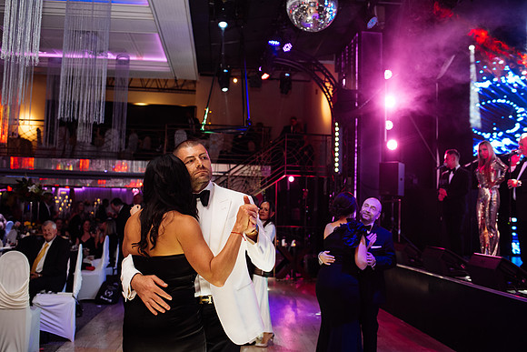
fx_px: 512
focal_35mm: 35
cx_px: 264
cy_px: 176
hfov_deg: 54.4
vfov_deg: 37.9
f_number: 3.2
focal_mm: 35
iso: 2000
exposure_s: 1/200
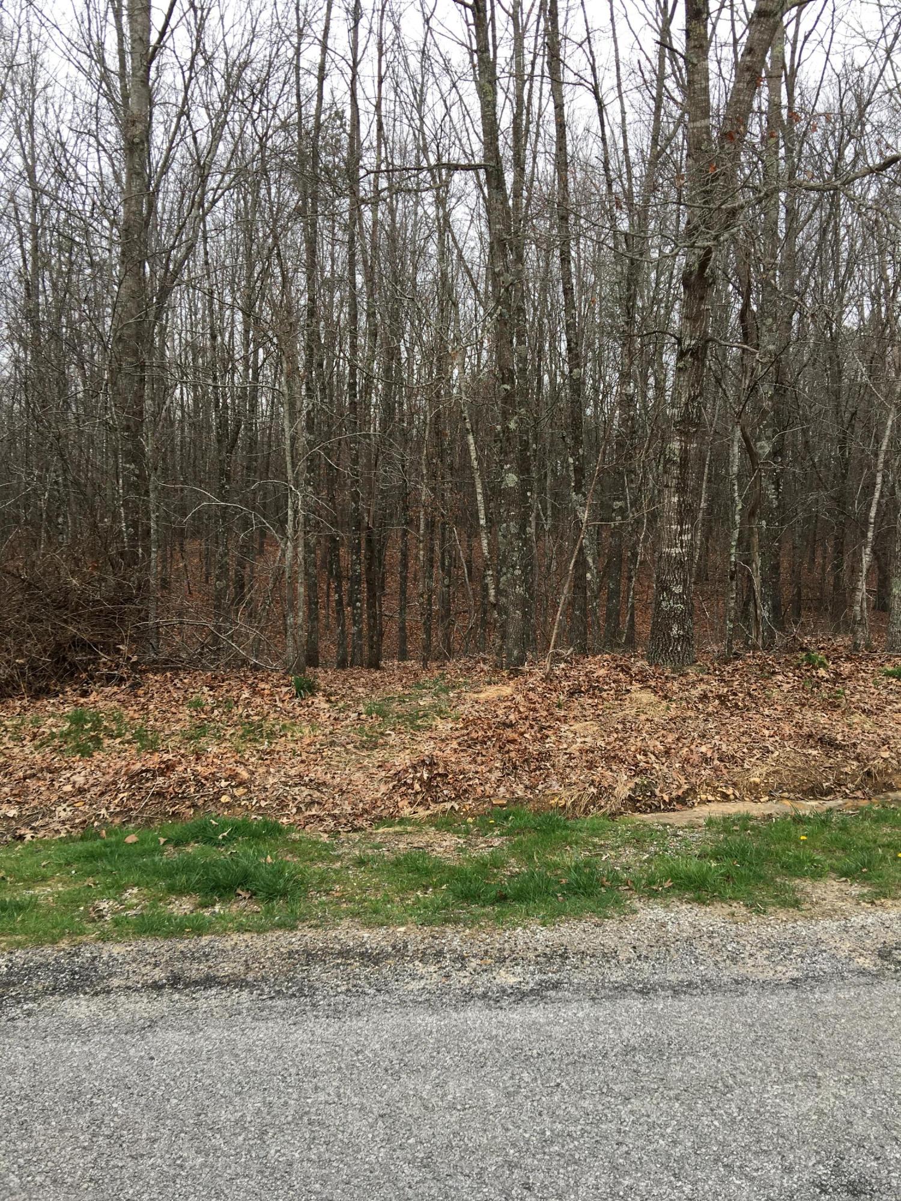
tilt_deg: -2.5
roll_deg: -2.0
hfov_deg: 48.2
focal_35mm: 29
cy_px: 600
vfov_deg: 61.7
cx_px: 450
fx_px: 1006
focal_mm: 4.15
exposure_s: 1/286
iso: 25
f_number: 2.2
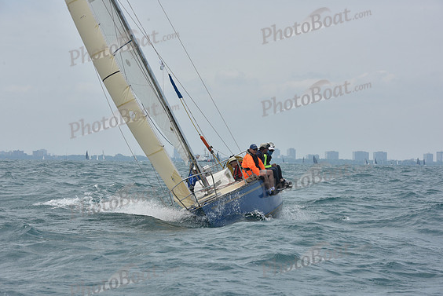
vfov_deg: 9.2
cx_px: 221
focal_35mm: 149
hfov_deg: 13.8
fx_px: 1835
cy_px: 148
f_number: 11
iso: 250
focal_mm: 145
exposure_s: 1/800
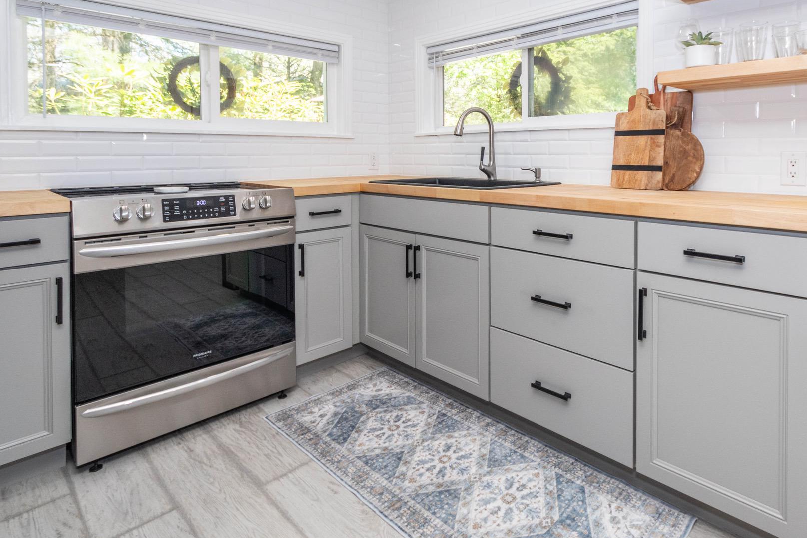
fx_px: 426
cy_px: 236
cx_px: 504
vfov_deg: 64.3
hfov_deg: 85.2
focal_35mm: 19
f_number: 5
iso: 500
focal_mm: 10
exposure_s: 1/100
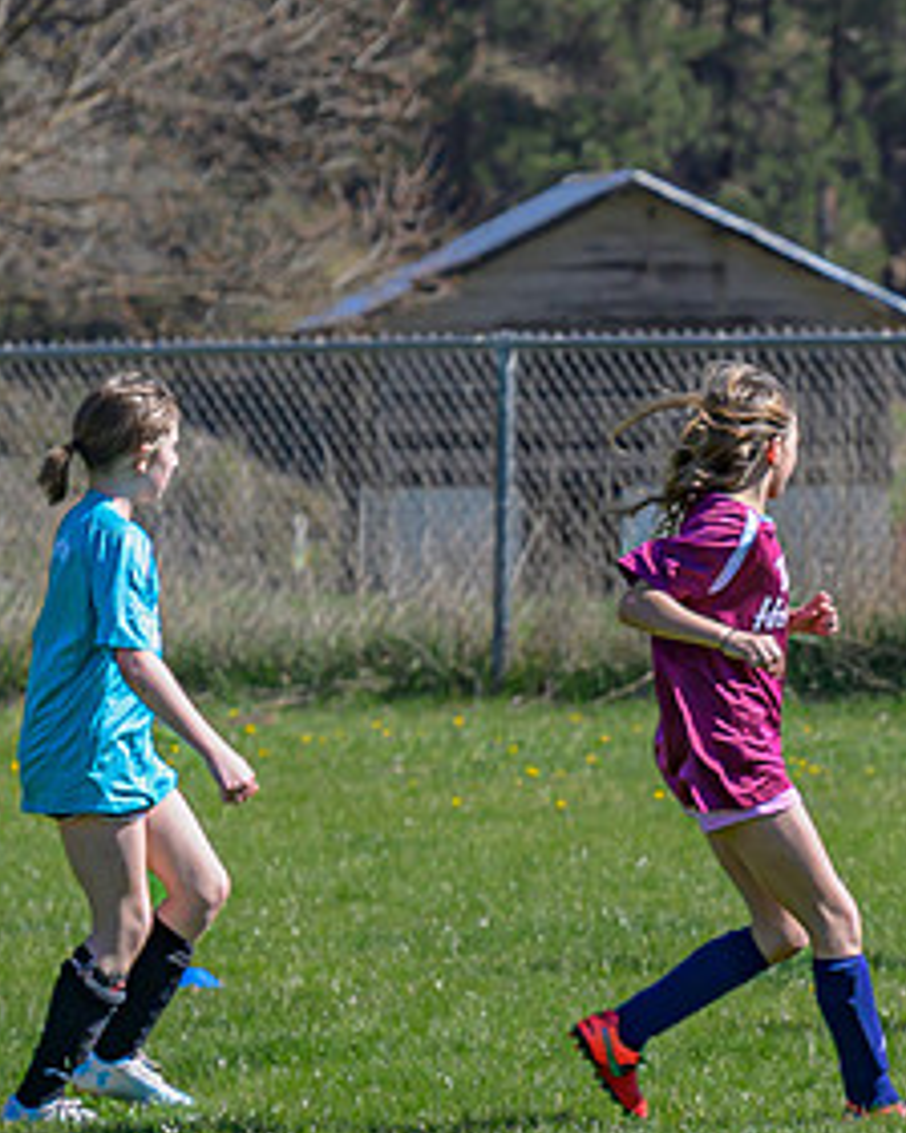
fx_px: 20680
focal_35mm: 617
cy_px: 703
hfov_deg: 2.5
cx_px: 1706
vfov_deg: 3.1
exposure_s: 1/500
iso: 220
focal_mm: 120
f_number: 6.3
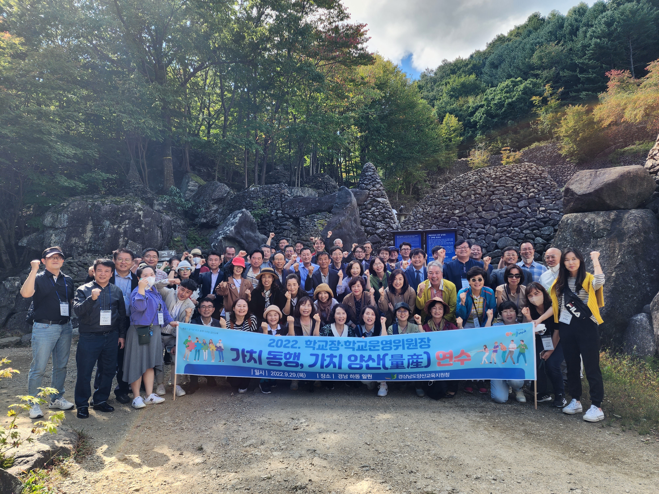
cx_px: 330
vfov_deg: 58.9
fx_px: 438
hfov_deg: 73.9
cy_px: 247
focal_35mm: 23
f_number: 1.8
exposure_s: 1/271
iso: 12
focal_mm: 6.4
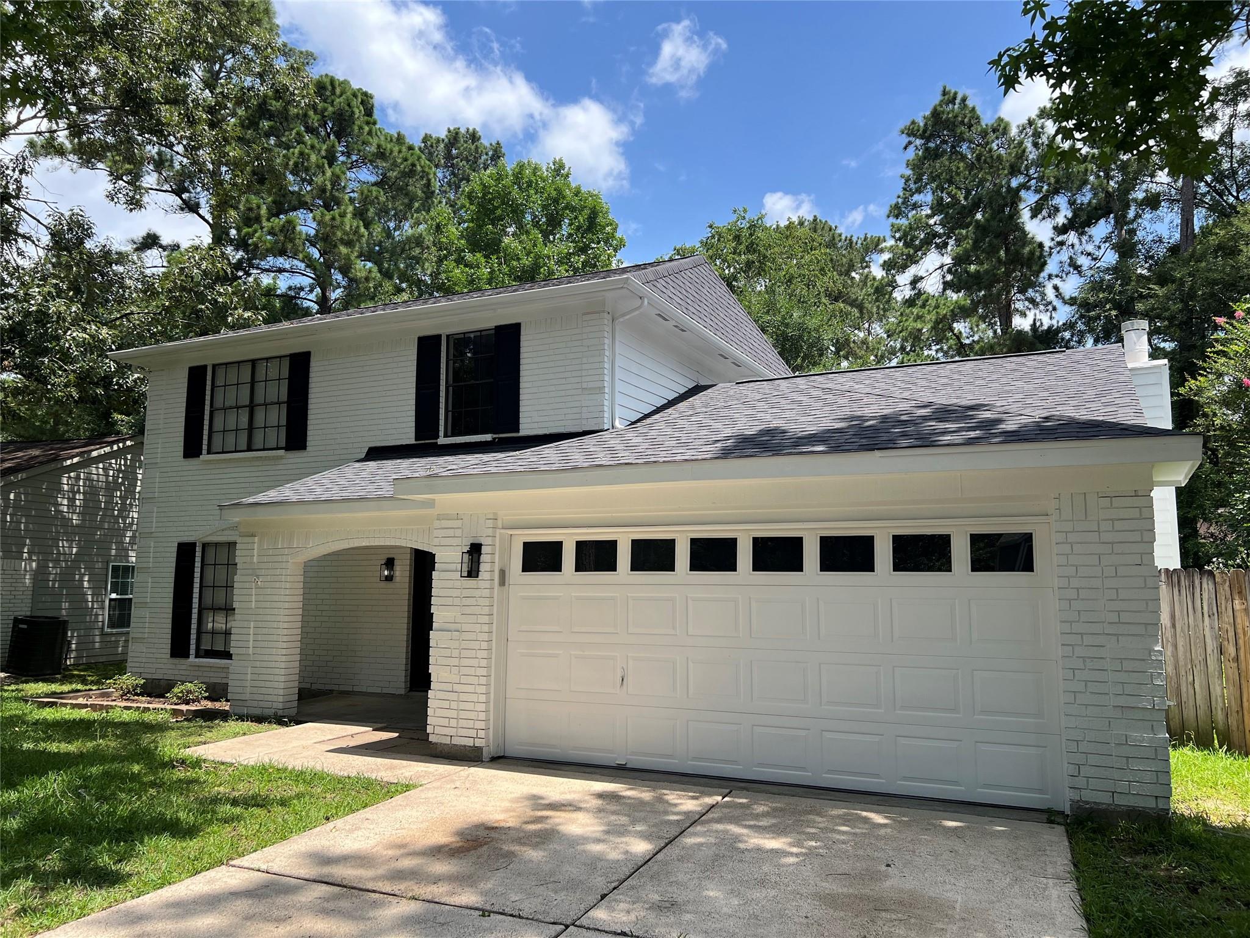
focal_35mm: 26
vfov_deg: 53.1
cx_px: 625
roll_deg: +0.3
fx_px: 939
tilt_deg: +6.2
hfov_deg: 67.3
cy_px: 469
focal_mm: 5.7
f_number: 1.5
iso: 50
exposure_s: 1/2353
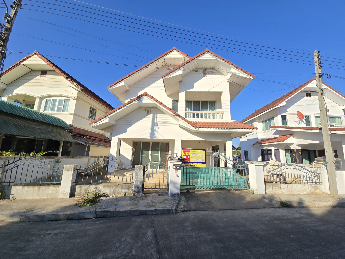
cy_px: 130
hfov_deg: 106.2
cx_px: 172
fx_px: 130
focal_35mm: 13
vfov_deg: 89.9
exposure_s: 1/2180
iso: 50
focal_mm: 2.2
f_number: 2.2
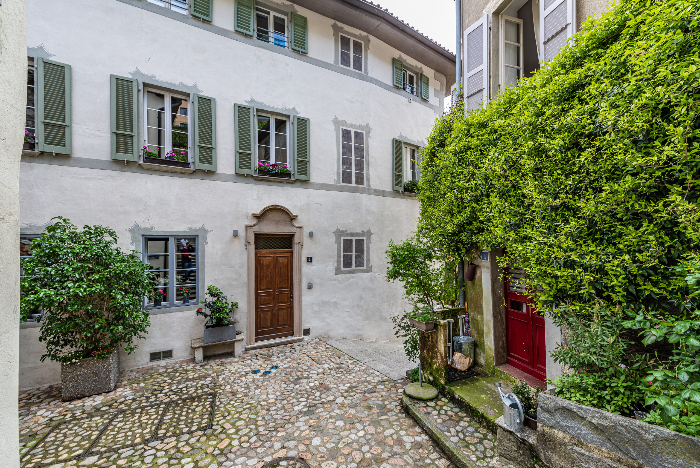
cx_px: 350
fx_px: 272
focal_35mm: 14
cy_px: 234
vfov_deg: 81.3
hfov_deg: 104.2
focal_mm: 14
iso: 100
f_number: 9
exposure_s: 1/60
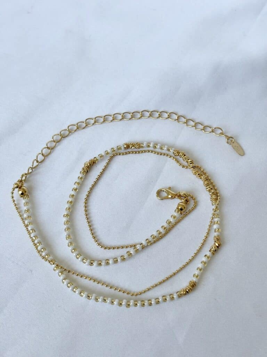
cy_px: 178
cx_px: 134
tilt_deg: -62.4
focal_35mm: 52
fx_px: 535
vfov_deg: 36.8
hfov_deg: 28.0
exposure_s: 1/121
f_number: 1.6
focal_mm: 5.96
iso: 32
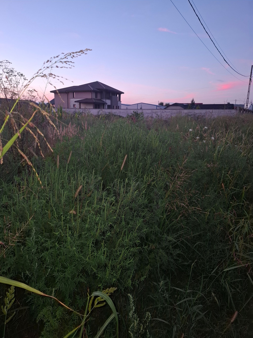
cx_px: 126
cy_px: 169
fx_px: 224
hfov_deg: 58.9
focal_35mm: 23
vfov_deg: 73.9
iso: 200
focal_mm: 5.54
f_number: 1.8
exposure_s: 1/50
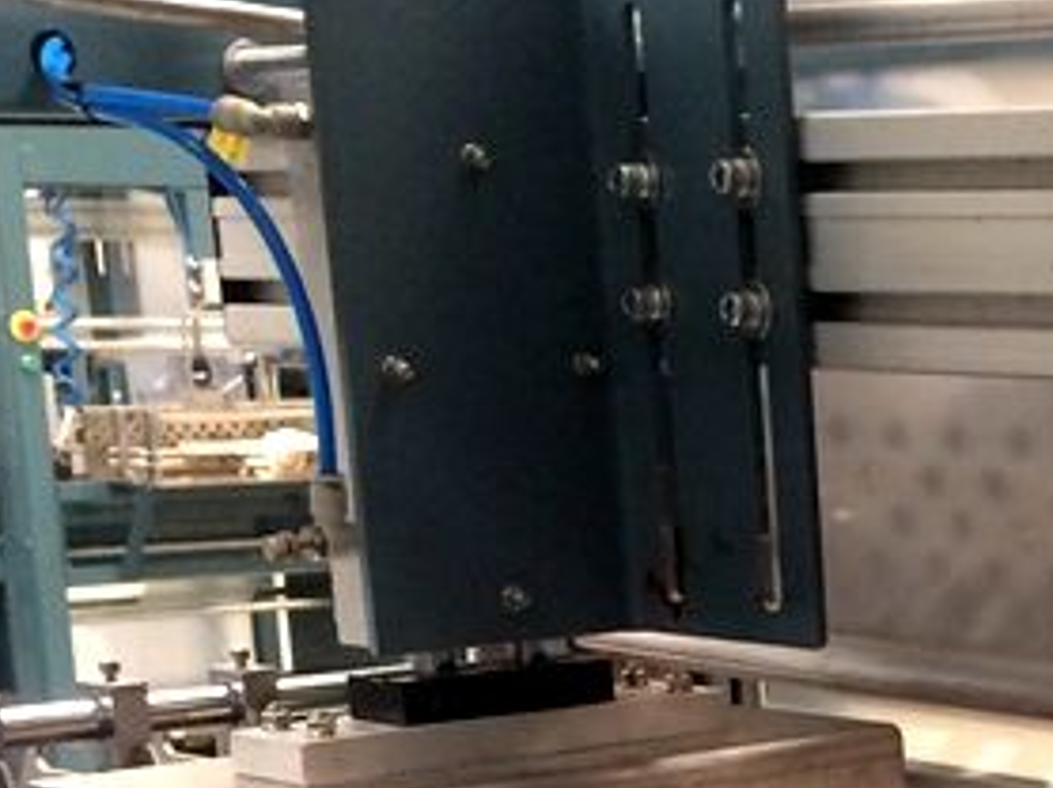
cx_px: 1466
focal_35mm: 107
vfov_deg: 13.2
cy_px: 1133
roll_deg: -1.6
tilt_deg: -15.1
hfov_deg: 17.0
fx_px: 3252
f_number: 2.2
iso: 64
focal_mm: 4.15
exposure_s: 1/33
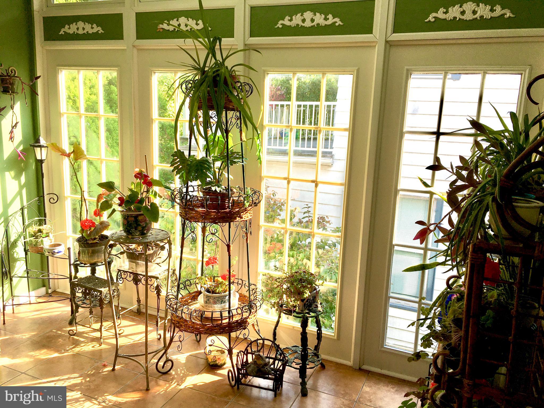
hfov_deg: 61.7
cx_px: 272
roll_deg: -2.7
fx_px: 456
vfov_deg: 48.2
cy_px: 204
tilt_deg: -9.8
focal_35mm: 29
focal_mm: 4.15
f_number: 2.2
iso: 25
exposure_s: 1/379
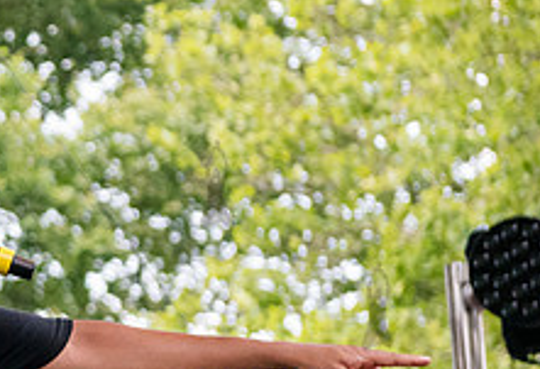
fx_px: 3416
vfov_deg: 6.2
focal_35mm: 226
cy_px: 173
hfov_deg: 8.8
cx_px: -322
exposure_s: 1/320
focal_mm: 66
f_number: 3.5
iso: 4000
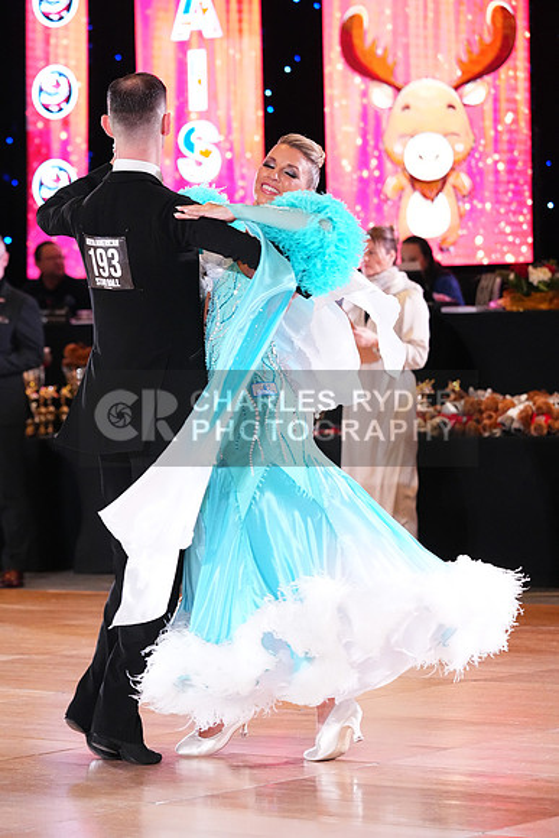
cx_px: 280
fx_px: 3259
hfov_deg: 9.8
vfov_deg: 14.7
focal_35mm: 140
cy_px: 419
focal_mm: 140
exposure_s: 1/400
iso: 8000
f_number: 4.5
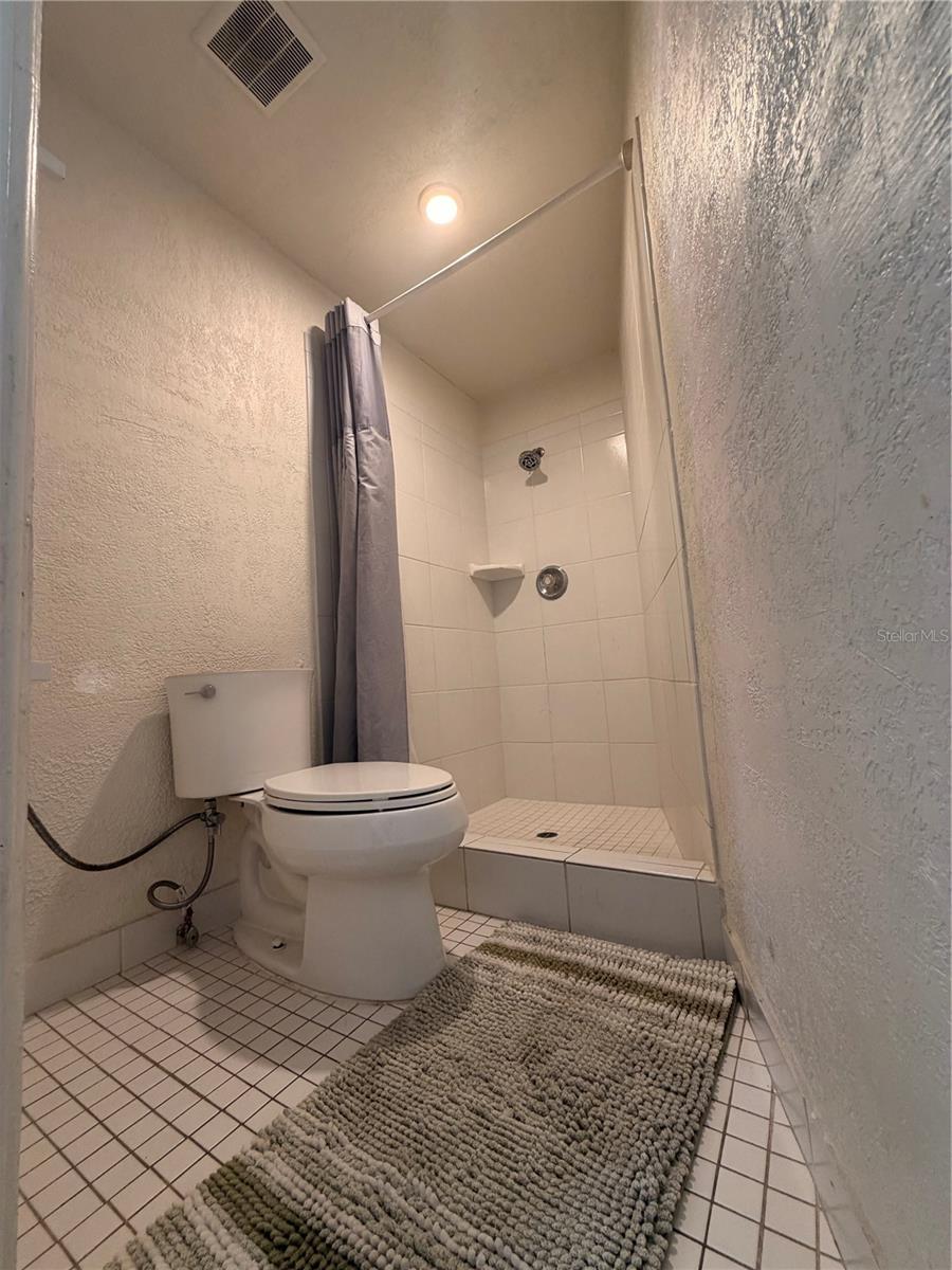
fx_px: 513
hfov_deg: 85.7
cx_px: 476
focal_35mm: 14
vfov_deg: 102.1
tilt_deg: +6.1
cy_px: 635
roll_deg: +3.6
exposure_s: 1/60
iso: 200
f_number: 2.2
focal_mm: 2.22
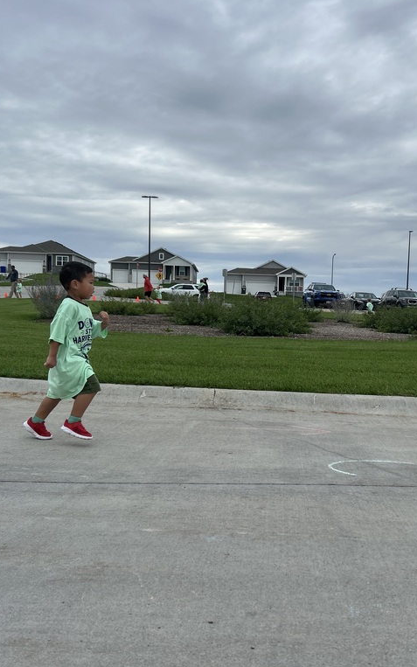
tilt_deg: -1.7
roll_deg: -1.0
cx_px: 274
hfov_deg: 34.2
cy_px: 333
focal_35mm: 37
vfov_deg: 52.7
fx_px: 673
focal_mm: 5.7
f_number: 1.5
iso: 50
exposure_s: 1/3704
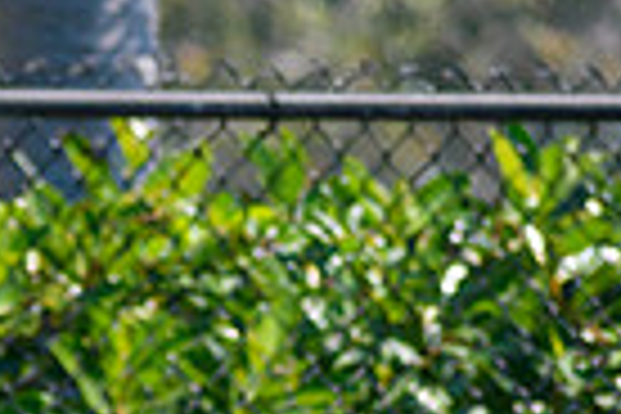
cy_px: 781
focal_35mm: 1386
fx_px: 23907
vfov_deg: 1.0
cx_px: -54
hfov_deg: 1.5
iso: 400
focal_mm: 220
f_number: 5.6
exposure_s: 1/1600
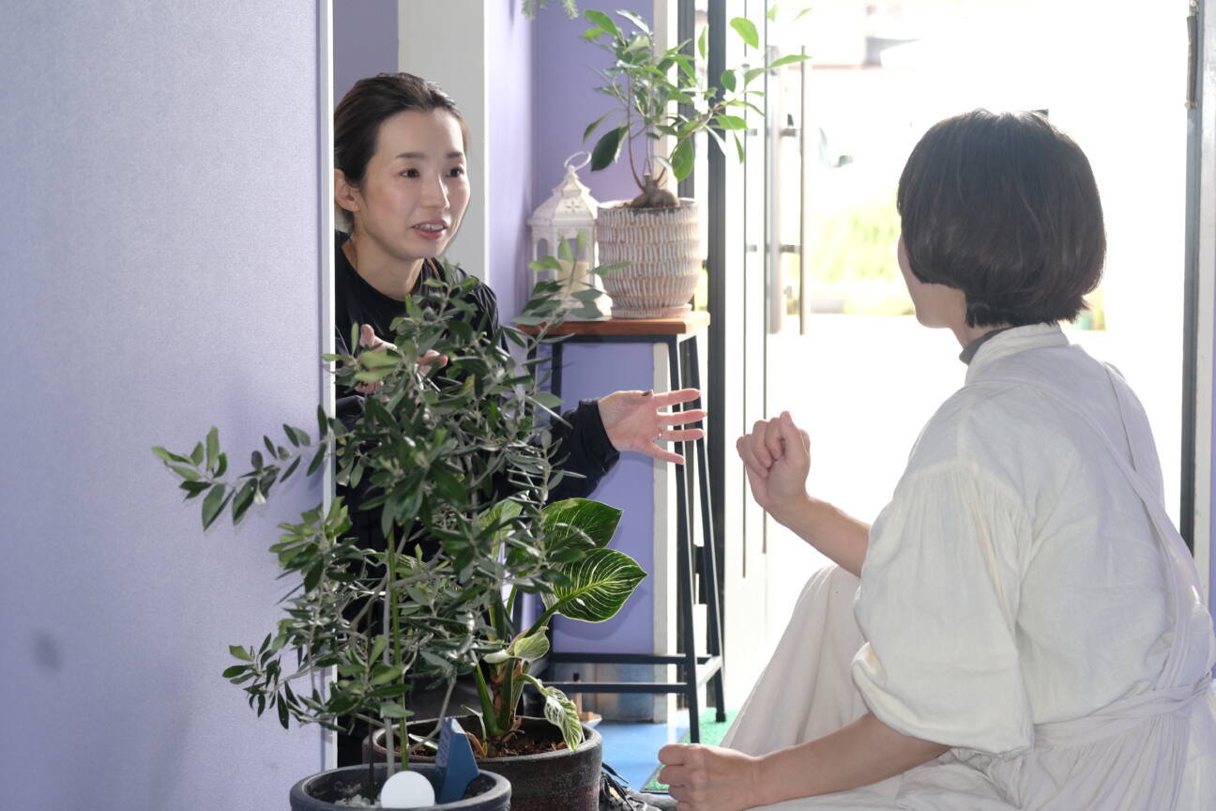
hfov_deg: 24.2
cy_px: 406
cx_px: 608
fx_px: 2837
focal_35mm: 84
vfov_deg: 16.3
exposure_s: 1/60
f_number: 4.6
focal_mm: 56.2
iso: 1250
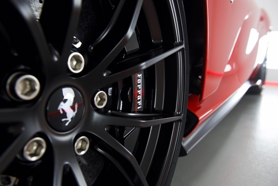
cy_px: 93
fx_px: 224
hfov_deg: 63.6
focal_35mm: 29
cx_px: 139
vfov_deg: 45.0
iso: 100
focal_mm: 29
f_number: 5.6
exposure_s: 1/20
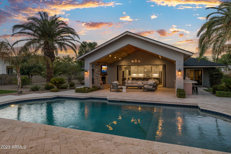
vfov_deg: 57.2
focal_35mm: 22
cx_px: 116
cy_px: 77
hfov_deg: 78.6
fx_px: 141
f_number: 11
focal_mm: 22
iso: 400
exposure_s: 1/8
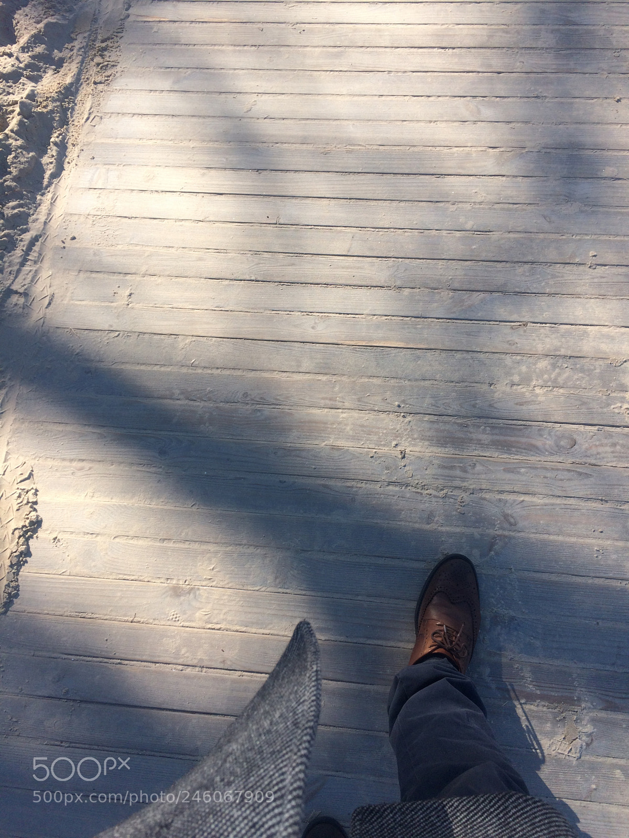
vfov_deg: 61.7
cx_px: 314
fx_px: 703
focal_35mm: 29
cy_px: 419
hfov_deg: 48.2
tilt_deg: -69.2
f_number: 2.2
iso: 32
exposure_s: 1/1368
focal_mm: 4.15
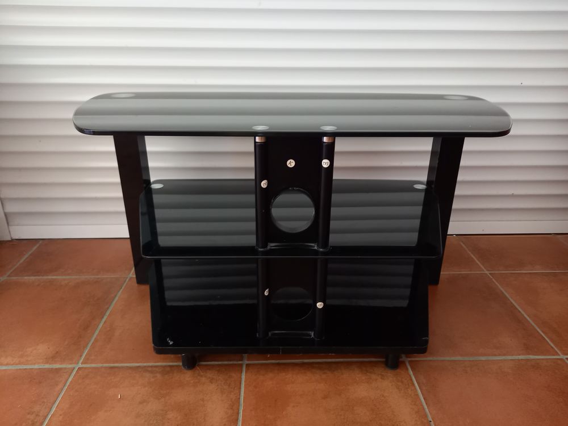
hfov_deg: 69.4
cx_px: 284
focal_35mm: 25
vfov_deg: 54.9
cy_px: 213
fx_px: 410
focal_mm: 4.65
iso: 500
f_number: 1.8
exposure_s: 1/33.3
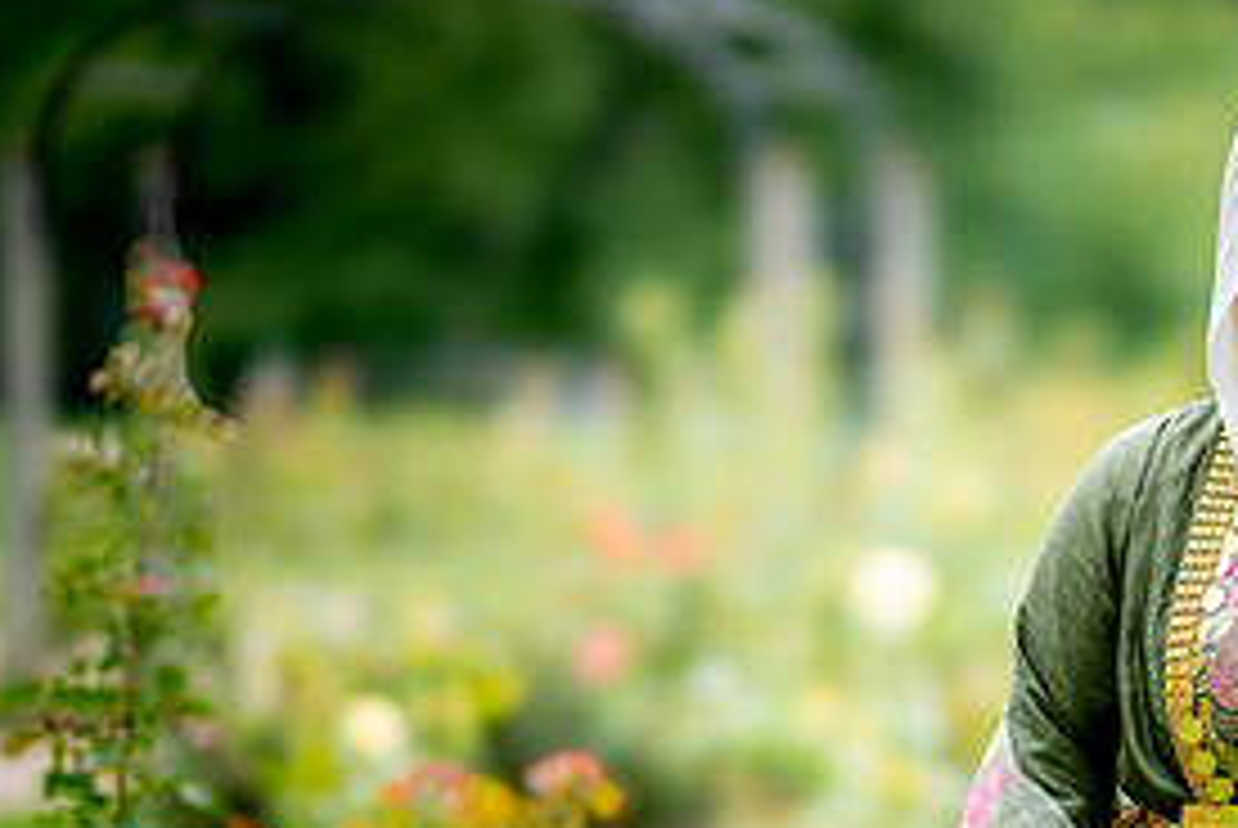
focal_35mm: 179
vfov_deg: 7.7
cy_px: 781
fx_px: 6162
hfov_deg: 11.4
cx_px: 1229
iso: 100
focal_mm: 85
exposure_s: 1/2500
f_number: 1.4
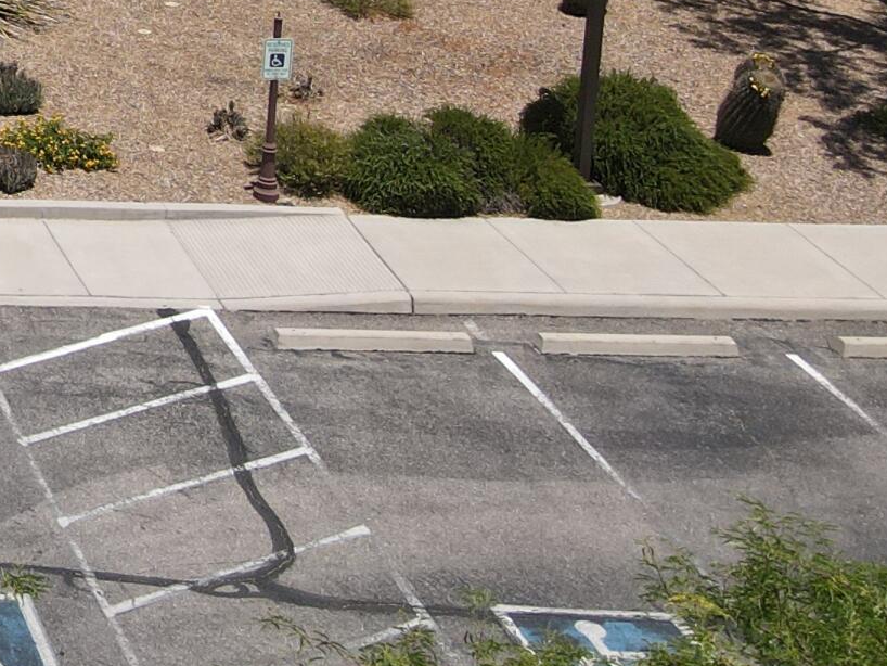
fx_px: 2256
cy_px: -359
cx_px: -733
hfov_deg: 17.7
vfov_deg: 15.4
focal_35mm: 88
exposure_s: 1/1000
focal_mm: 4.5
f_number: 2.8
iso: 100
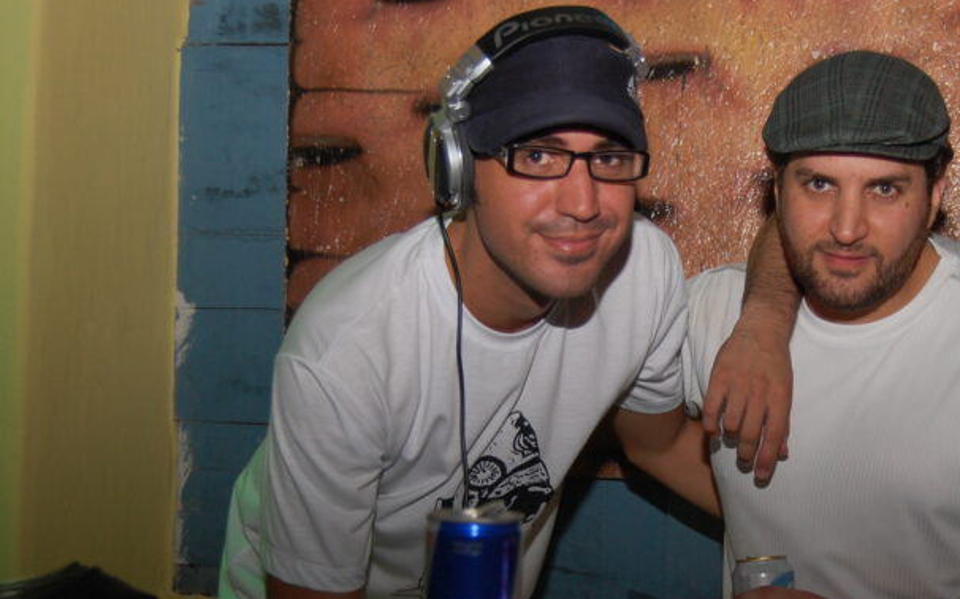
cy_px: 473
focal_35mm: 62
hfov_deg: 32.4
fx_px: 1621
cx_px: 722
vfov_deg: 20.7
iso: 400
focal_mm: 24
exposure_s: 1/50
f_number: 4
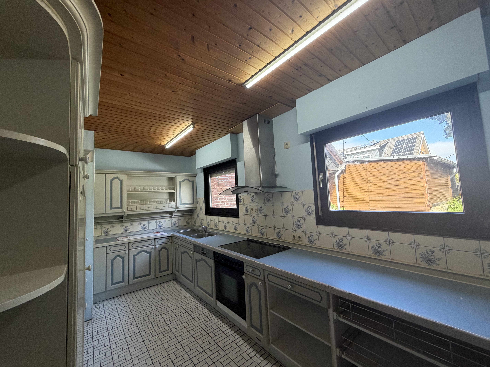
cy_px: 184
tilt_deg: +4.9
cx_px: 245
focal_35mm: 14
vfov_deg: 85.7
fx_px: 198
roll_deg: +3.1
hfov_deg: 102.1
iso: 160
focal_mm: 2.22
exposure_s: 1/100
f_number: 2.2
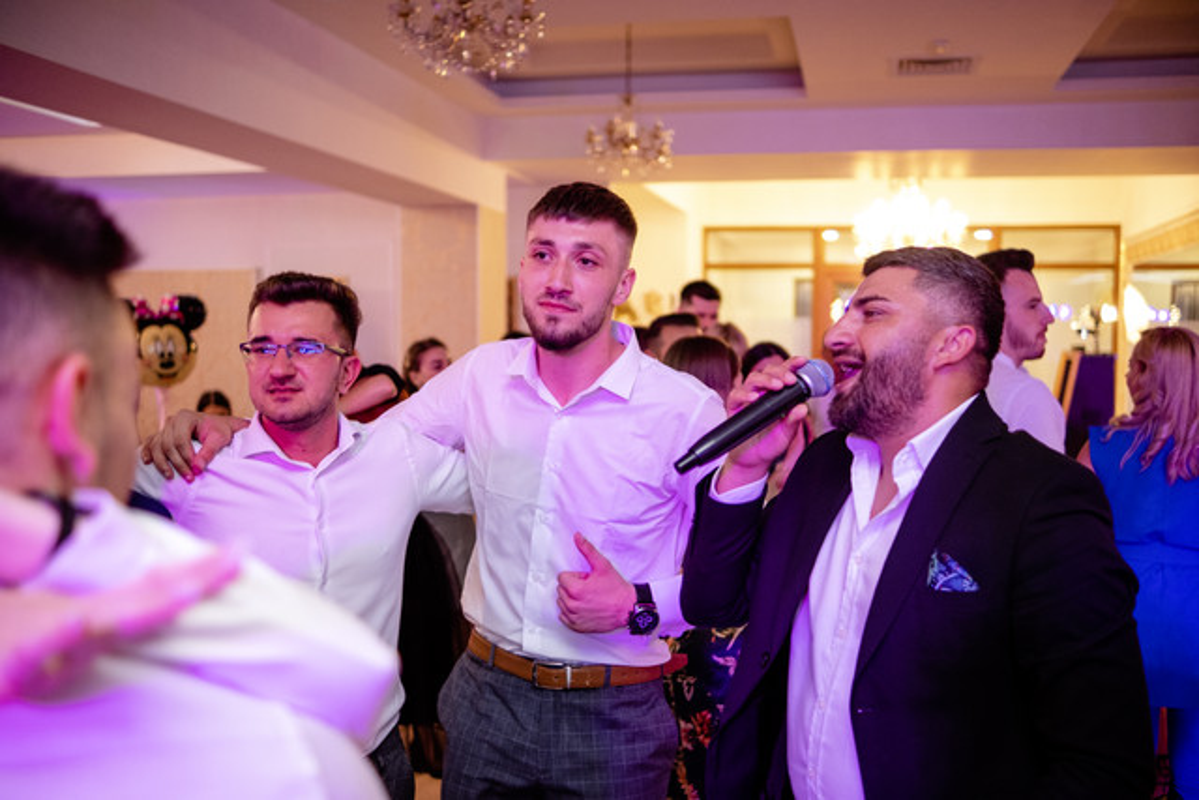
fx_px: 1166
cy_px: 400
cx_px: 600
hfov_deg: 54.4
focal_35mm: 35
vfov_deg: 37.9
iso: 1000
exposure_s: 1/200
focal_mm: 23
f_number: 1.4
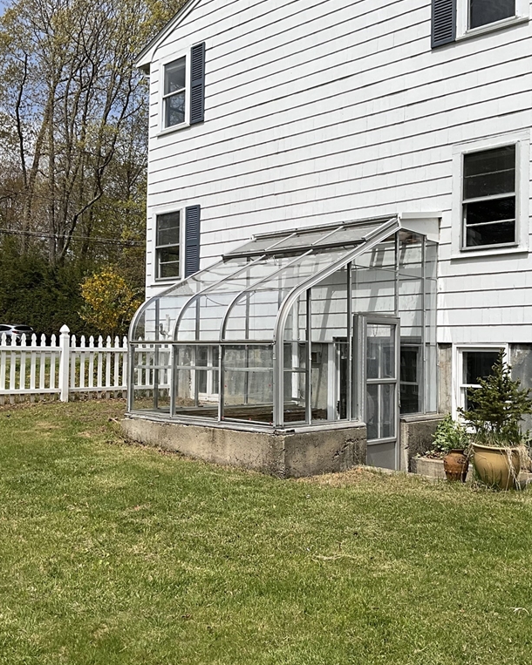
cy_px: 332
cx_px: 292
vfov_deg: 47.9
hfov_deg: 39.1
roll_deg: -0.2
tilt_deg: +3.3
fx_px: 748
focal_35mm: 38
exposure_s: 1/3322
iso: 25
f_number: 1.8
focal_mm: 3
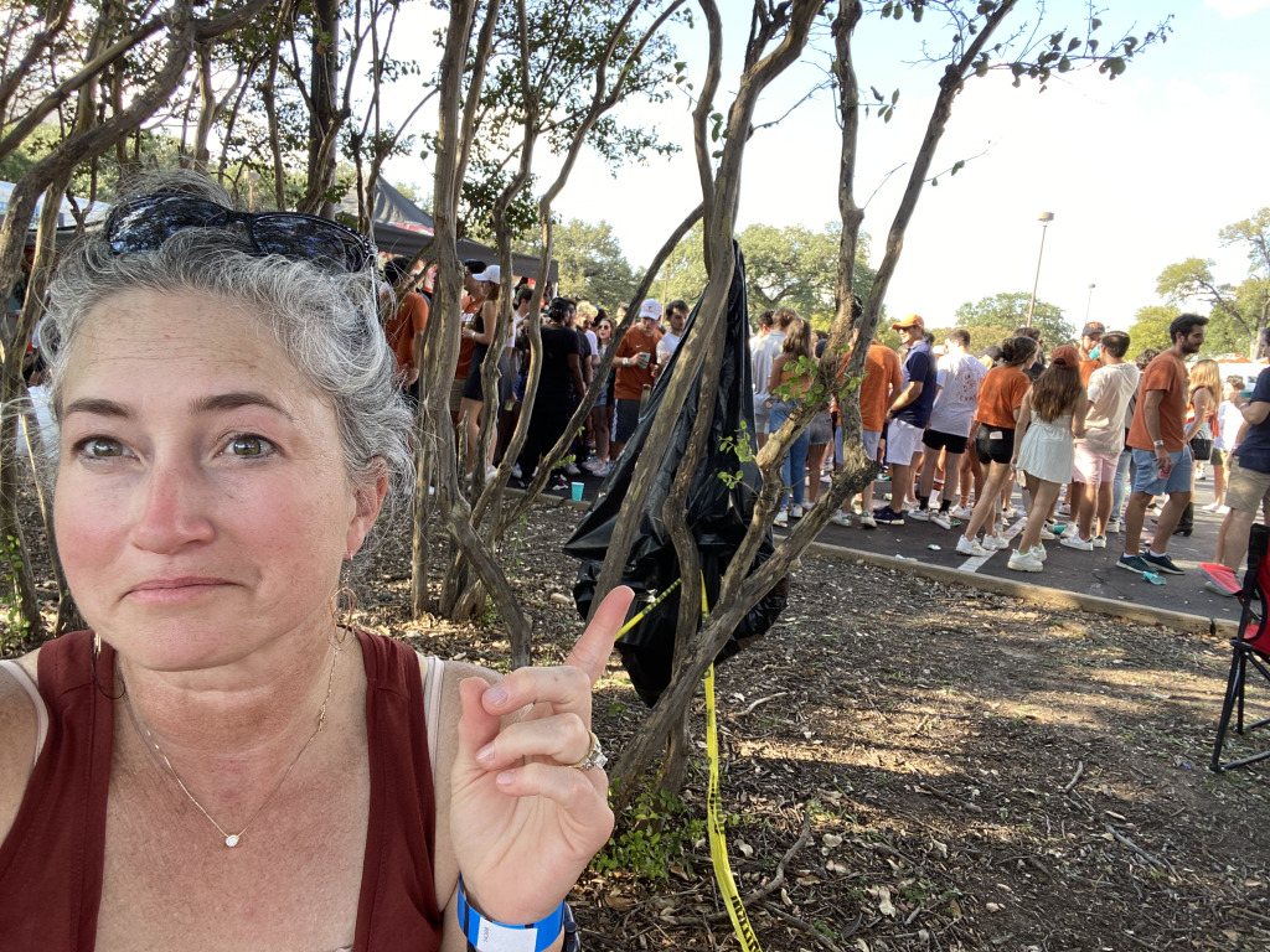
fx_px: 844
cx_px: 635
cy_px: 476
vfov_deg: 58.9
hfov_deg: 73.9
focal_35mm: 23
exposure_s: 1/122
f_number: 2.2
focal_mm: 2.71
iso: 50
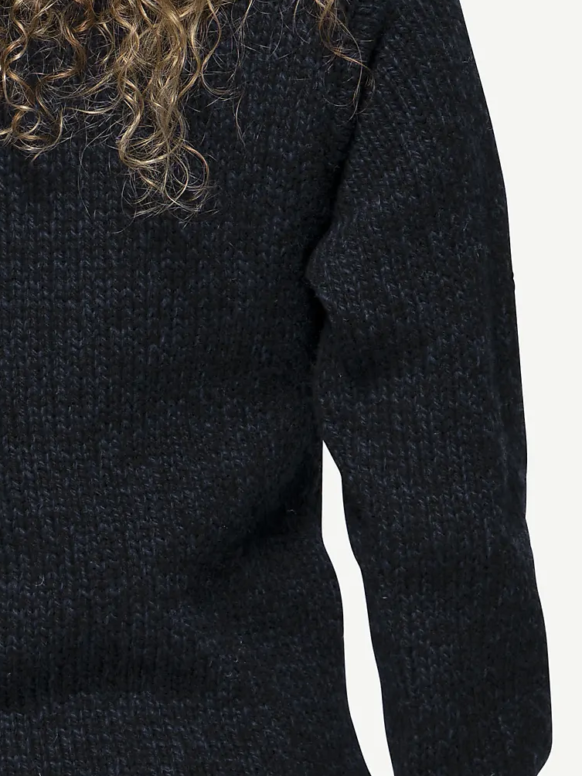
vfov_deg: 5.1
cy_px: 1031
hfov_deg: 3.8
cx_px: 15
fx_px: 8653
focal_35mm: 386
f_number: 6.3
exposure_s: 1/50
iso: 100
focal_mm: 70
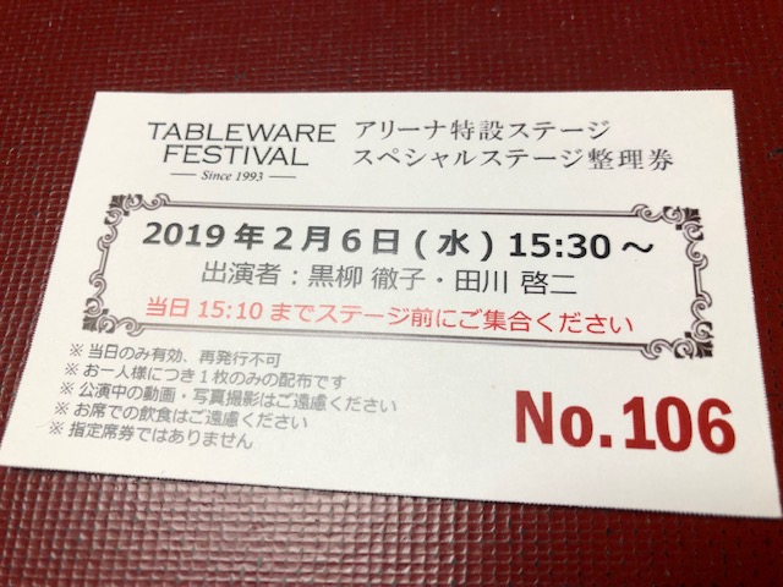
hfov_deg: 63.4
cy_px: 294
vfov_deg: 49.7
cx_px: 392
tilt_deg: -70.2
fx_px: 633
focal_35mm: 28
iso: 40
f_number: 1.8
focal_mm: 3.99
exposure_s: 1/33
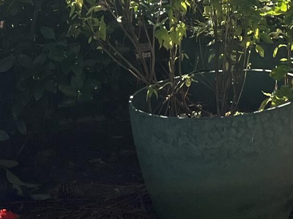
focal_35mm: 129
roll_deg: +0.1
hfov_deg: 15.0
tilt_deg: +3.7
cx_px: 314
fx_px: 1091
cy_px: -226
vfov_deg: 10.5
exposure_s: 1/2571
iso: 50
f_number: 1.6
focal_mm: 5.1
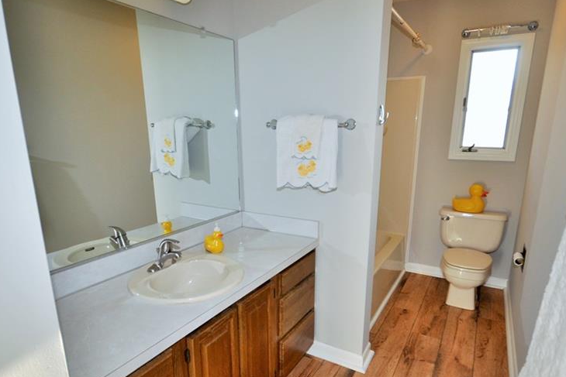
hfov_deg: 81.2
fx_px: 330
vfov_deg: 59.4
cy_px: 209
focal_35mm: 21
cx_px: 288
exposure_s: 1/80
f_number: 4.5
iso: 400
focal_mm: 10
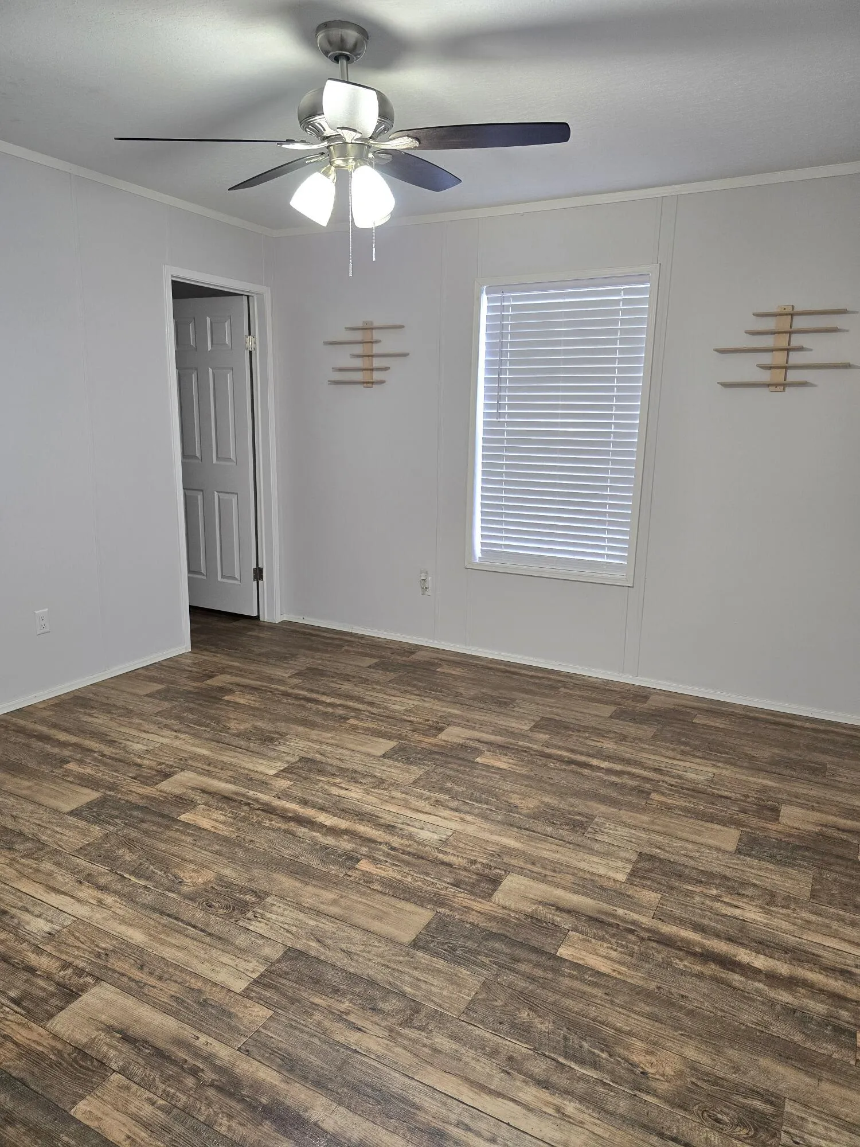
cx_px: 430
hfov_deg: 58.9
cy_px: 574
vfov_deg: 73.9
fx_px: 762
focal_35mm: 23
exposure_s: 1/120
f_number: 1.7
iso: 250
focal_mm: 6.3
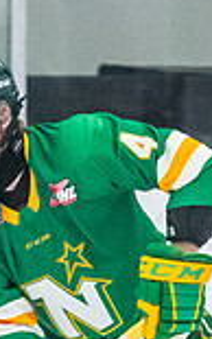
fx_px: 8829
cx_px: 76
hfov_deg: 1.4
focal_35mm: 956
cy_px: 376
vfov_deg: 2.2
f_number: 2.8
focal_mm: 105
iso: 4000
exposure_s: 1/800
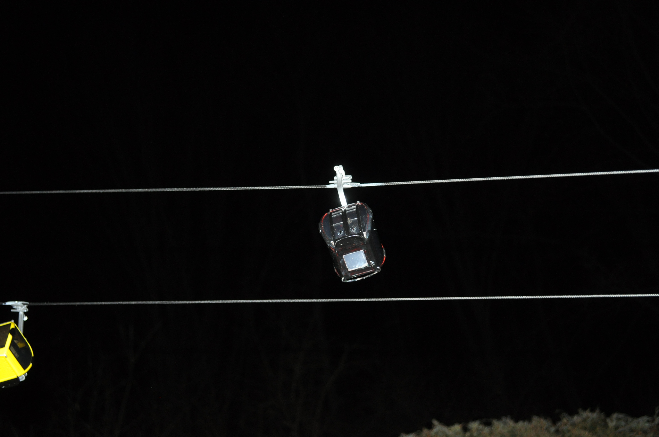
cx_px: 330
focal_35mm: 48
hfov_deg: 41.2
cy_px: 218
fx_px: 878
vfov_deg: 28.0
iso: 800
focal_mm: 32
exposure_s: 1/60
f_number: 4.8
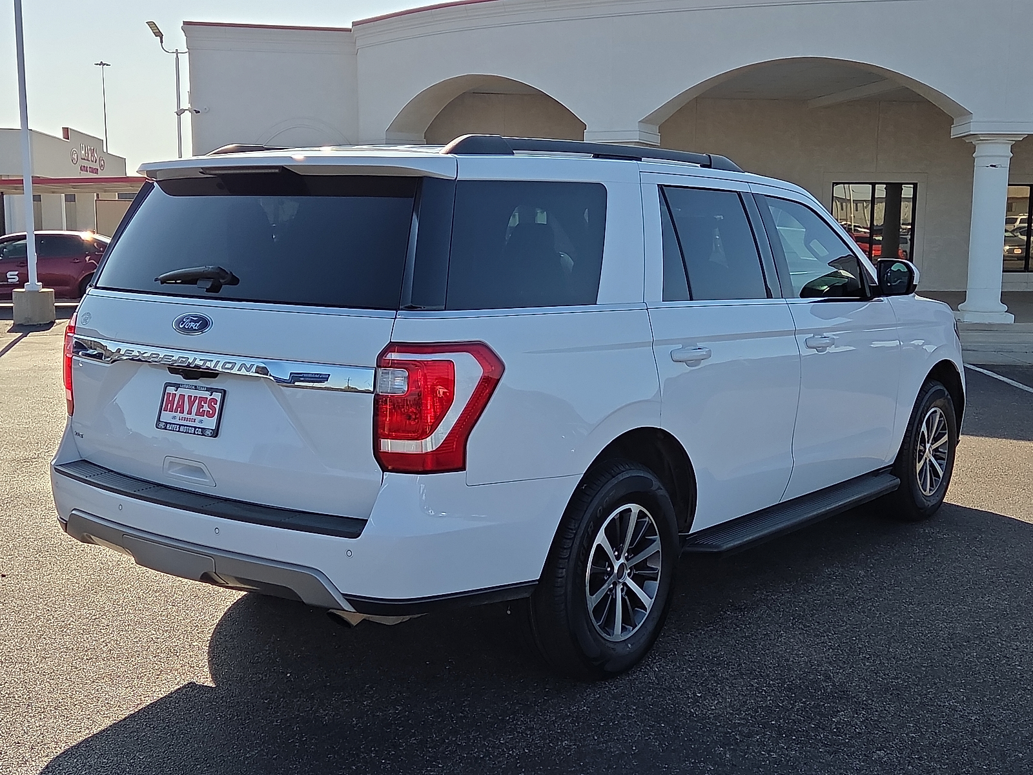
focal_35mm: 40
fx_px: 1194
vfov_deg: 36.0
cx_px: 516
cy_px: 388
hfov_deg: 46.8
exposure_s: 1/2500
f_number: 1.8
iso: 25
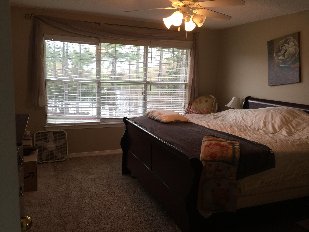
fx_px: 259
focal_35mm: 29
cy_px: 116
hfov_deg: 61.7
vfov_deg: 48.2
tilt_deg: -10.8
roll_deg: -2.6
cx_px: 154
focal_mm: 4.15
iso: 32
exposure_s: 1/30
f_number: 2.2
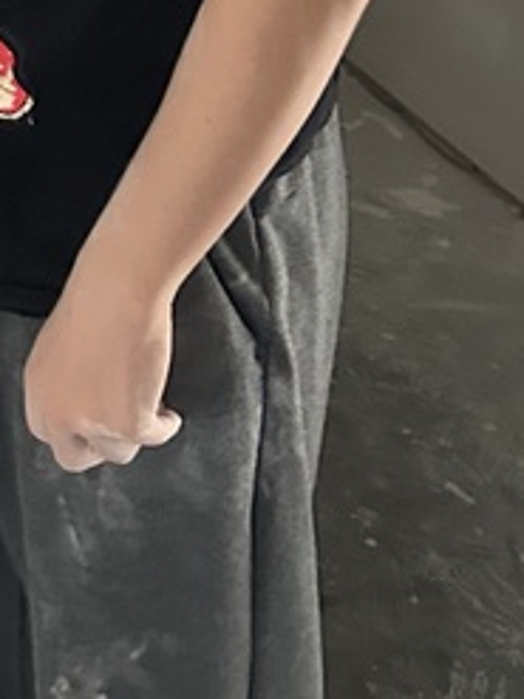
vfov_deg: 15.8
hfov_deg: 13.3
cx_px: -142
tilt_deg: -10.7
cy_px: -521
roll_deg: -1.6
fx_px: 2182
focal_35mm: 108
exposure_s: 1/60
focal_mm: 5.7
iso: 400
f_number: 1.5
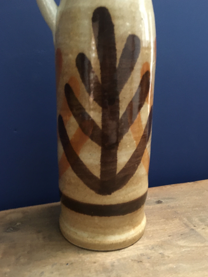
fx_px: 248
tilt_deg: -13.0
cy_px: 139
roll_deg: -0.7
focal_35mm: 31
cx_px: 108
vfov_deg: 58.4
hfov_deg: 45.4
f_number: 2.2
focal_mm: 4.15
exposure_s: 1/17
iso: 400
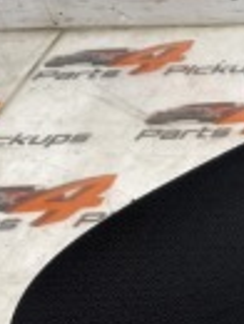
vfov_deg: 18.3
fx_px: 937
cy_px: 420
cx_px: 548
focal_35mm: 100
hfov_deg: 12.4
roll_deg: +1.7
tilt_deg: -44.8
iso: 32
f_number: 1.8
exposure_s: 1/100
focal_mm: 4.25
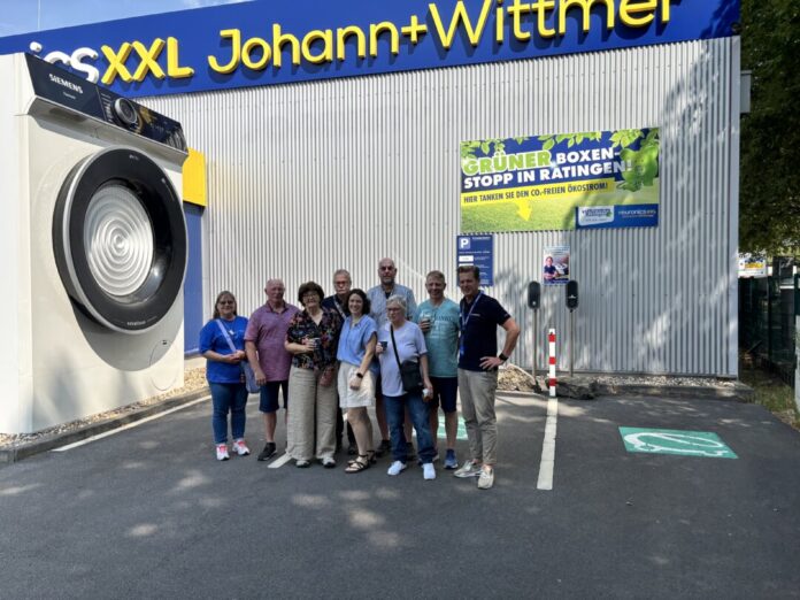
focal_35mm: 26
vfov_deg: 53.1
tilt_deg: -0.8
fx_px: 601
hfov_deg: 67.3
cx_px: 400
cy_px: 300
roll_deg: +0.0
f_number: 1.6
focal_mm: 5.96
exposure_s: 1/2639
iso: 50
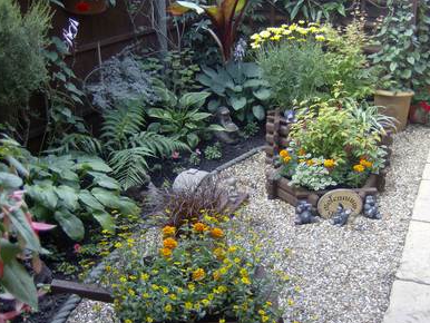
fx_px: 510
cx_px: 231
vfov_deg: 35.2
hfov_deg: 45.7
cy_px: 165
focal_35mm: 41
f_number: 2.8
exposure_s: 1/80.3
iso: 100
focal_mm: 6
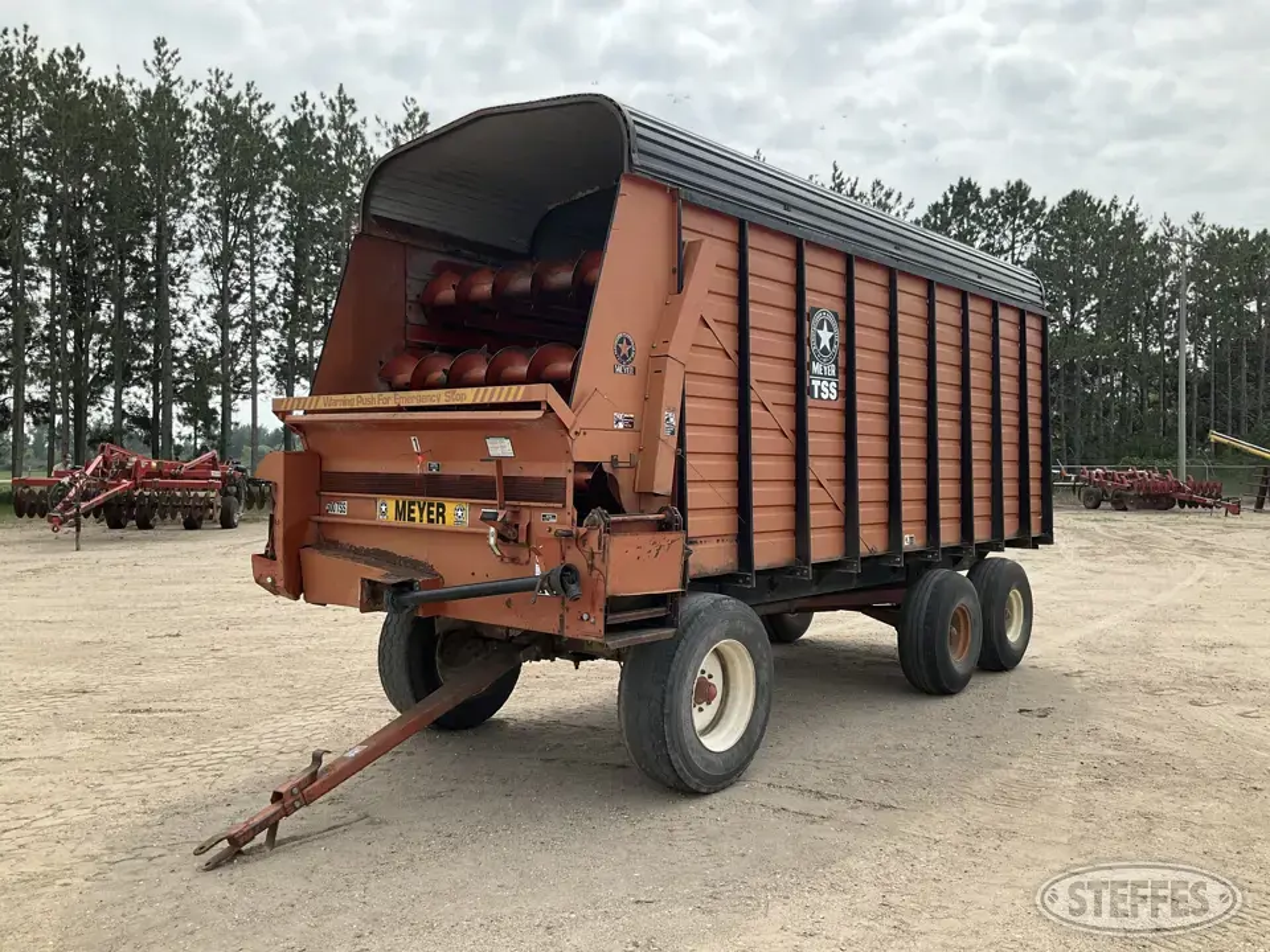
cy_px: 476
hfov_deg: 61.7
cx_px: 635
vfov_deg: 48.2
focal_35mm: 29
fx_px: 1064
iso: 25
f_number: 1.8
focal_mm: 3
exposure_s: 1/1626
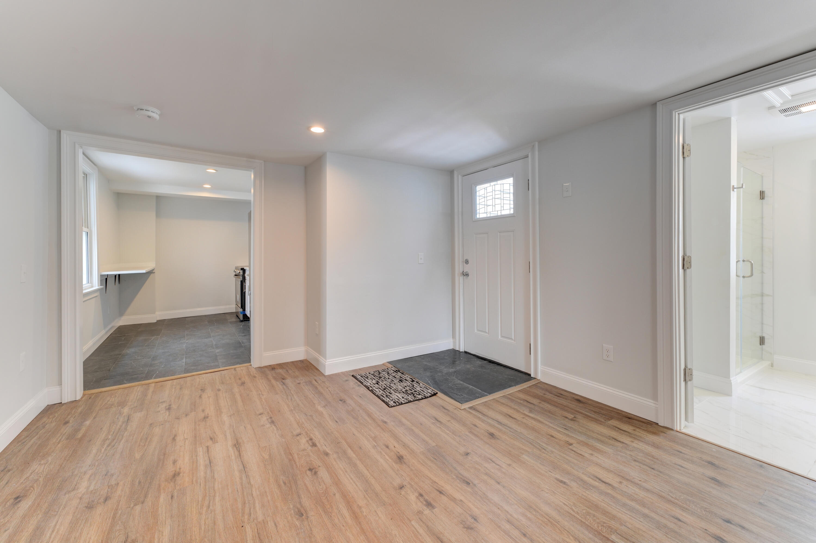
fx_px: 317
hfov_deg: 104.3
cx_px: 408
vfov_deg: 81.2
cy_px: 272
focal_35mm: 14
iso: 400
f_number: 8
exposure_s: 1/25
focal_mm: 14
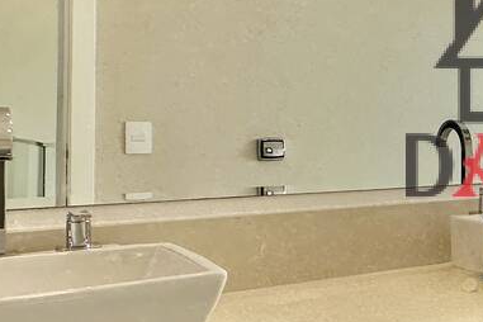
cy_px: 128
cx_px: 621
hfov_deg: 29.5
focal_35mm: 55
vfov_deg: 24.6
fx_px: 738
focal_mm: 2.22
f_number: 2.2
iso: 40
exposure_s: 1/315
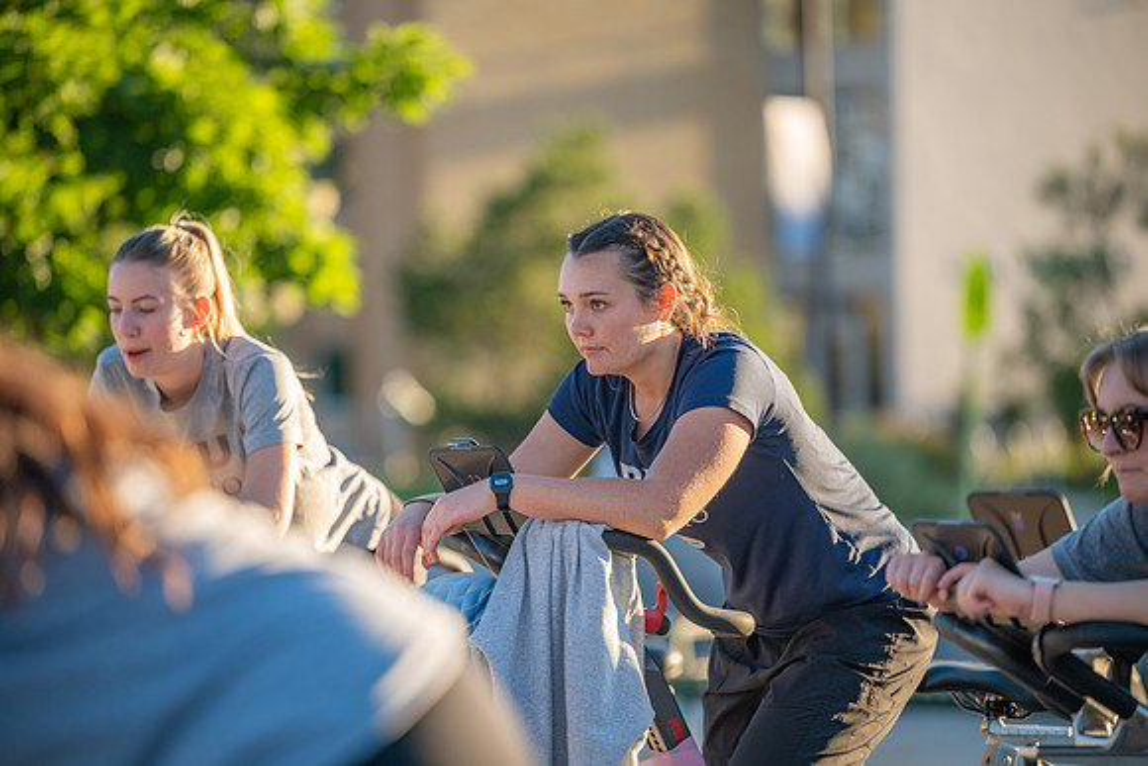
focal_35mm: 200
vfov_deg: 6.9
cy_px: 383
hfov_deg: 10.3
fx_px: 6379
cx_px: 574
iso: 250
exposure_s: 1/1000
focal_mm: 200
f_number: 3.2
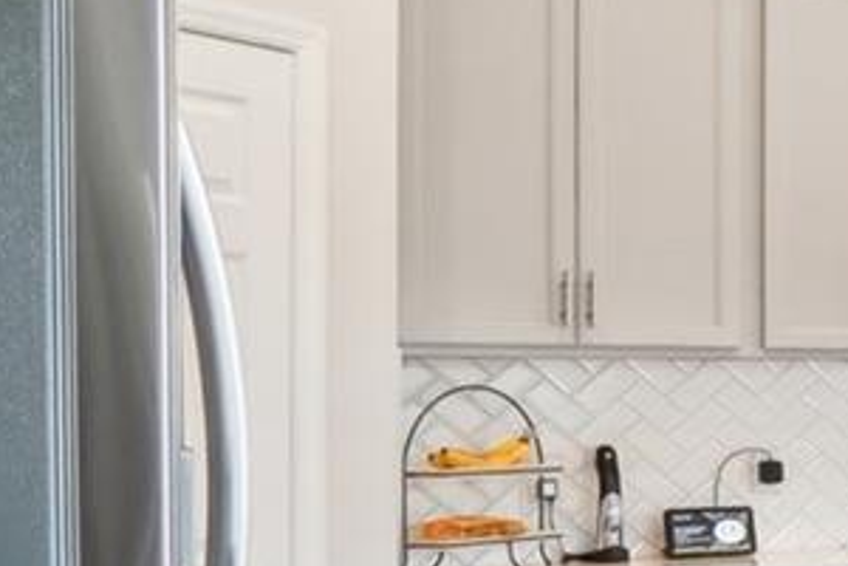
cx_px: 2202
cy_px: 430
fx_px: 1884
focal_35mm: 80
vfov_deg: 17.0
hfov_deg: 13.7
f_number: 8
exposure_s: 1/20
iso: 400
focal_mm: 10
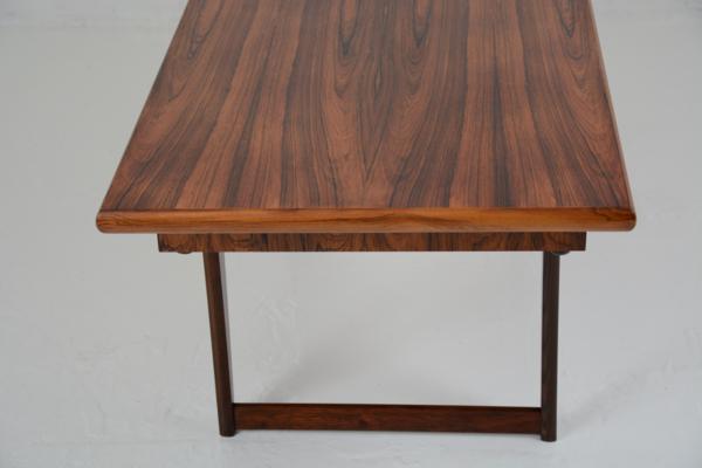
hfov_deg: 23.4
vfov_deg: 15.7
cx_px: 351
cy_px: 234
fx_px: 1696
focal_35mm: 87
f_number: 5
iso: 100
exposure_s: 1/80
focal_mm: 58
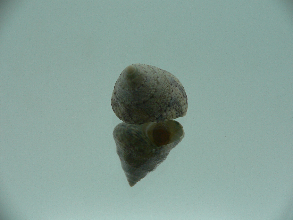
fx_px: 296
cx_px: 146
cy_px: 110
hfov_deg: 52.6
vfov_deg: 40.7
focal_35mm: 35
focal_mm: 4.6
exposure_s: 1/60
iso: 80
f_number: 2.8
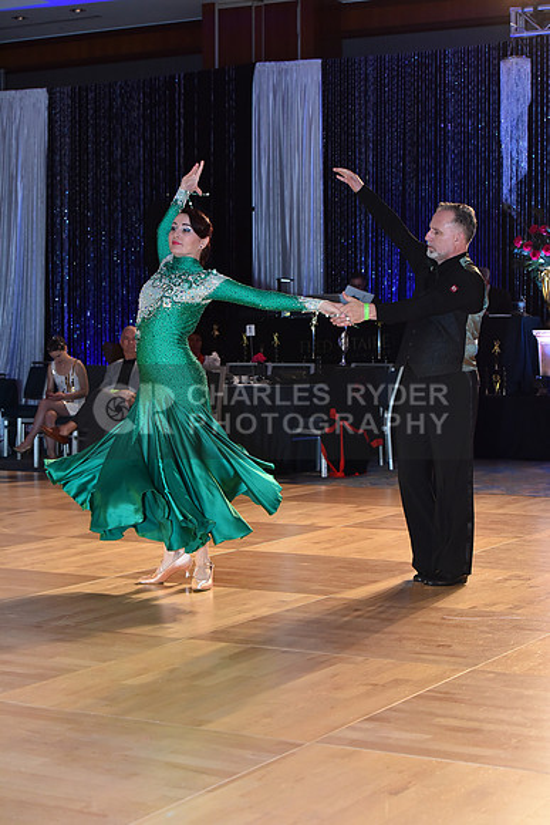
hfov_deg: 19.5
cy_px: 412
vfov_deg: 28.8
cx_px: 275
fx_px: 1603
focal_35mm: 70
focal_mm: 70
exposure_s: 1/250
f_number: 5
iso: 2000
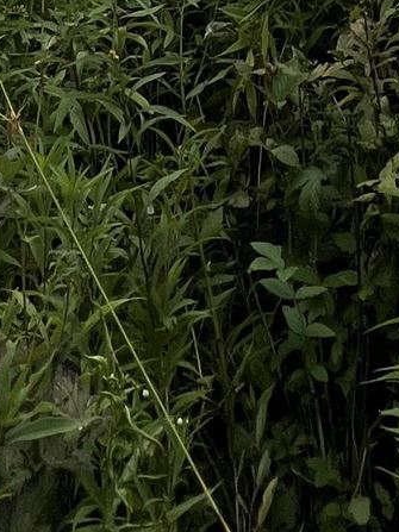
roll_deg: +3.1
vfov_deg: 17.3
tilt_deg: +11.0
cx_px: 232
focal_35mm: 67
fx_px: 1030
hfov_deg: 21.9
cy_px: -609
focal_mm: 1.57
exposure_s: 1/589
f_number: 1.8
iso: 32
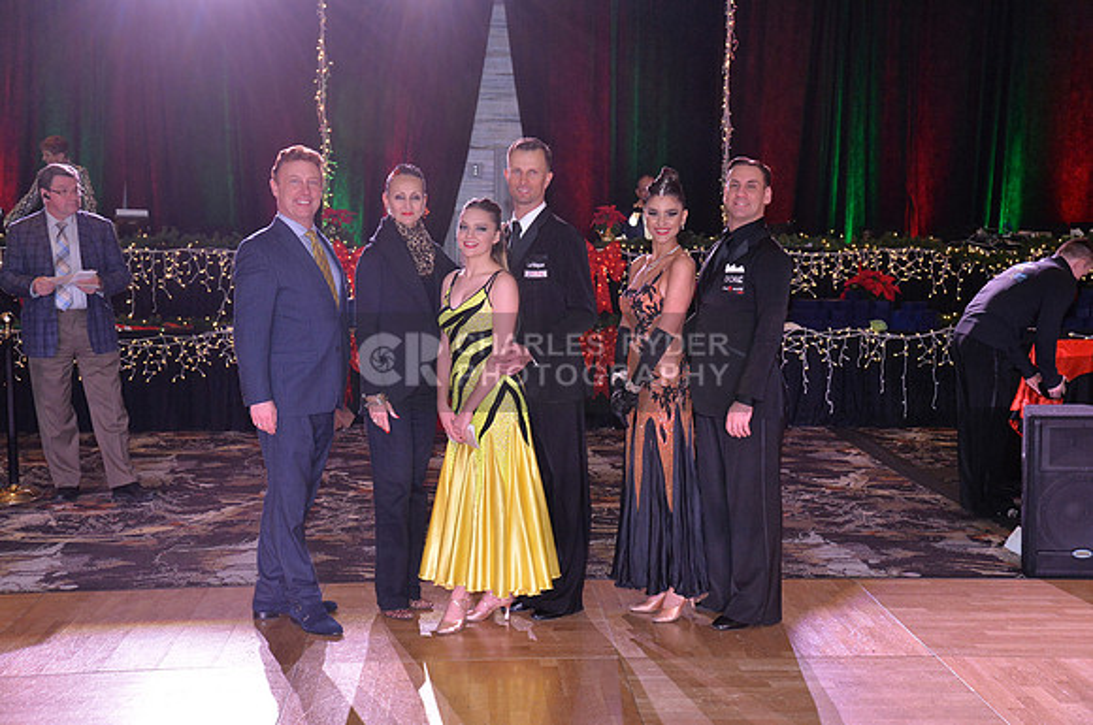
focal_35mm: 50
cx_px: 546
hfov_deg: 39.6
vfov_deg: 26.9
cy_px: 362
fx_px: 1516
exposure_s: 1/250
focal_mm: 50
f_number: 5.6
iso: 2500
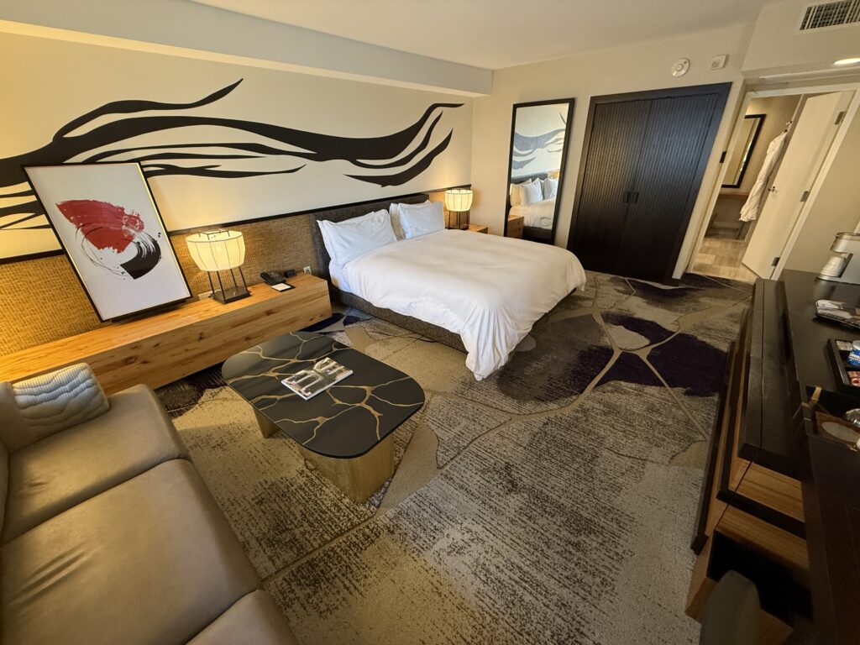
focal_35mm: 14
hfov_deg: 102.1
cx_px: 430
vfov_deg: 85.7
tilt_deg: -26.6
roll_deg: +1.4
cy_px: 322
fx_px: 348
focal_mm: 2.22
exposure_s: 1/60
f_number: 2.2
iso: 250
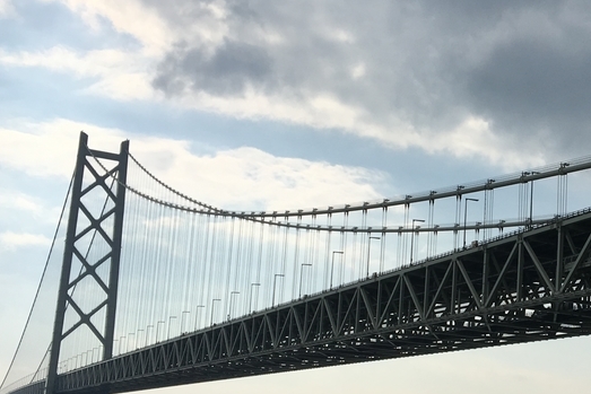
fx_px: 969
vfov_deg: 22.8
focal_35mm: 59
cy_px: 300
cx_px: 527
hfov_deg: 32.3
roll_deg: -2.1
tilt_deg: +9.2
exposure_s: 1/5495
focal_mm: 4.15
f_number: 2.2
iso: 25
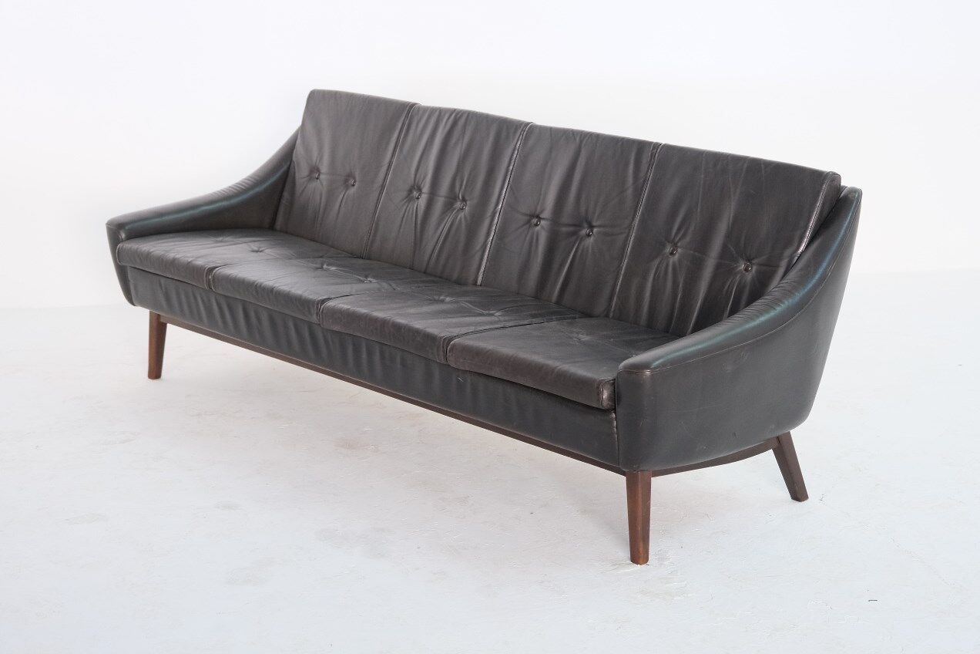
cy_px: 327
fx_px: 1688
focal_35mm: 62
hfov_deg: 32.4
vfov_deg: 21.9
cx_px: 490
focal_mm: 41.1
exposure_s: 1/58
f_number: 4
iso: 2000
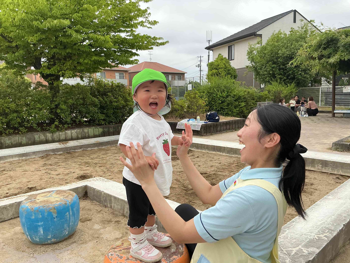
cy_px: 132
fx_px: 293
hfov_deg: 61.7
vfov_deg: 48.2
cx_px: 175
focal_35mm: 29
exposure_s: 1/1121
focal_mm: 3
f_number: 1.8
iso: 25
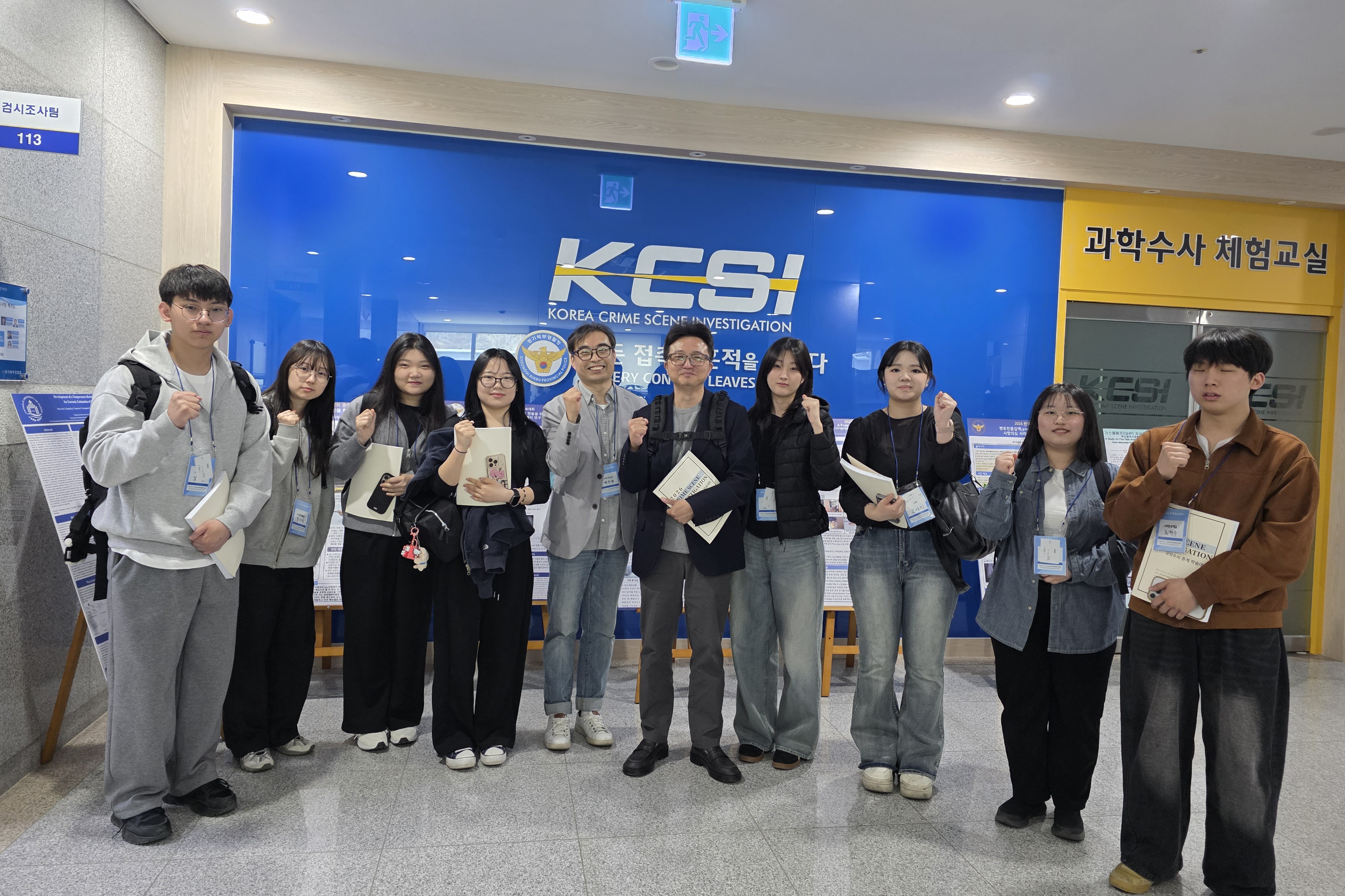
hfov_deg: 73.7
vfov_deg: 53.1
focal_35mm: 24
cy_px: 423
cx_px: 674
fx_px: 897
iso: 640
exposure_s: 1/120
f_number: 1.7
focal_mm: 6.3
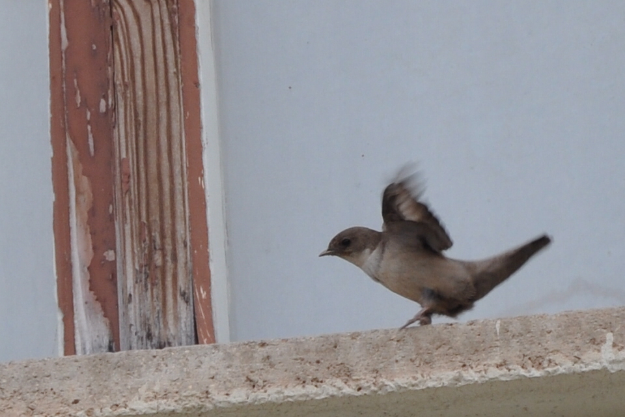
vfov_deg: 8.7
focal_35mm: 158
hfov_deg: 13.0
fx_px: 2734
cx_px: 312
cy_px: 208
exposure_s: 1/320
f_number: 10
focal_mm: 105
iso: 250
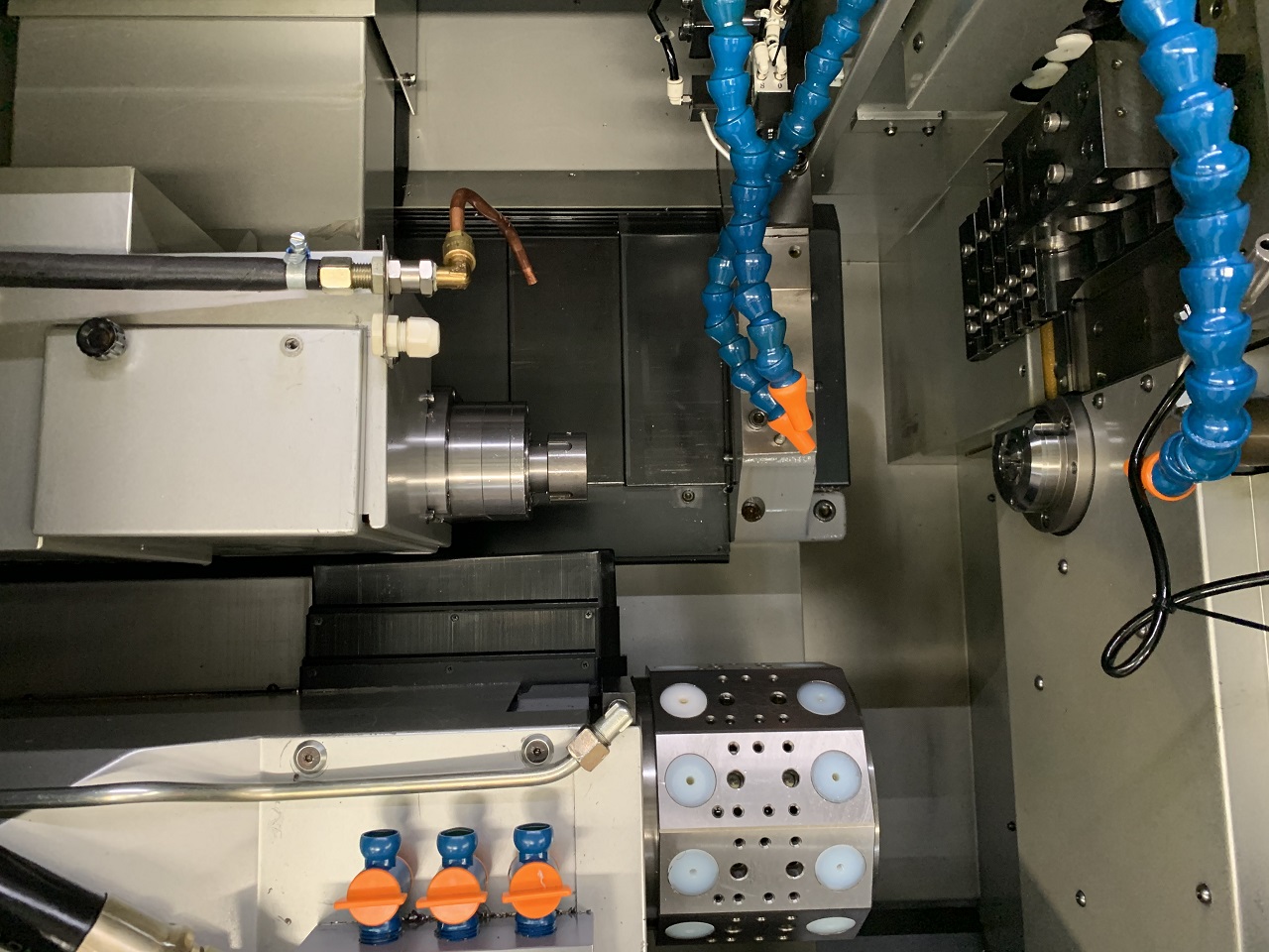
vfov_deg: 53.1
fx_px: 953
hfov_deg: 67.3
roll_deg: -0.8
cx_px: 634
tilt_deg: -37.1
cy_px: 476
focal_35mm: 26
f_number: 1.8
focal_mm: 4.25
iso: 400
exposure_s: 1/54
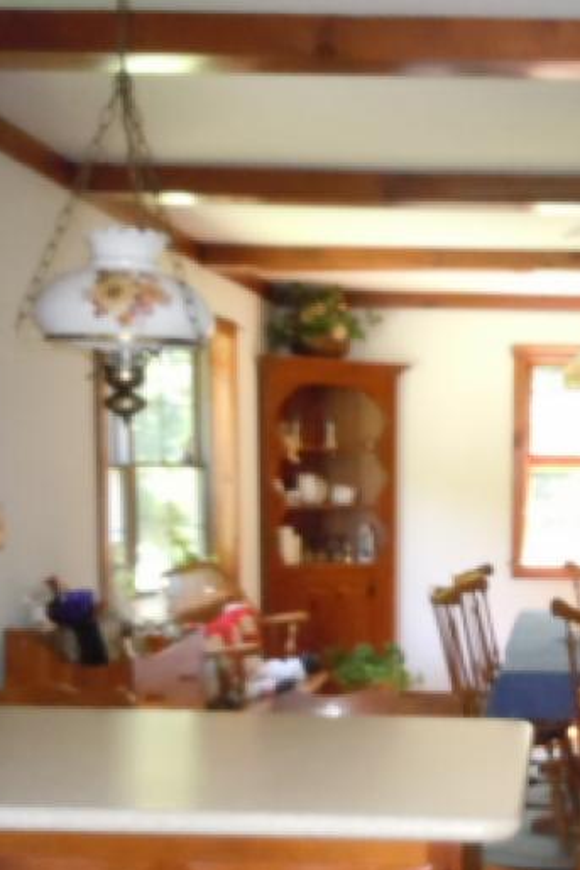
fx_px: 1401
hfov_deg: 22.7
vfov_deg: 33.9
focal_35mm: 58
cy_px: 637
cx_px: 541
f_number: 3.7
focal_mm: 5
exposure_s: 1/25
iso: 640
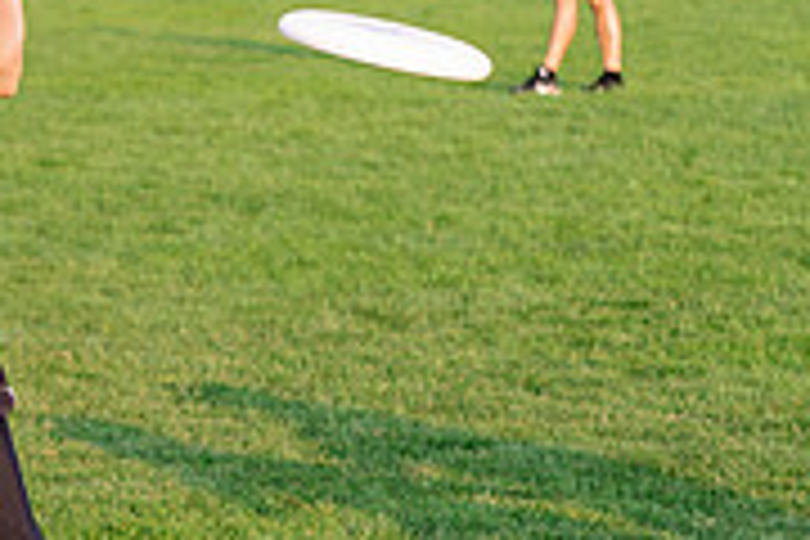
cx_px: -284
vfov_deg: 6.1
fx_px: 5085
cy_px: 299
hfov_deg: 8.9
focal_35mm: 226
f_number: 4
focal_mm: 70
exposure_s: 1/2000
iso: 640
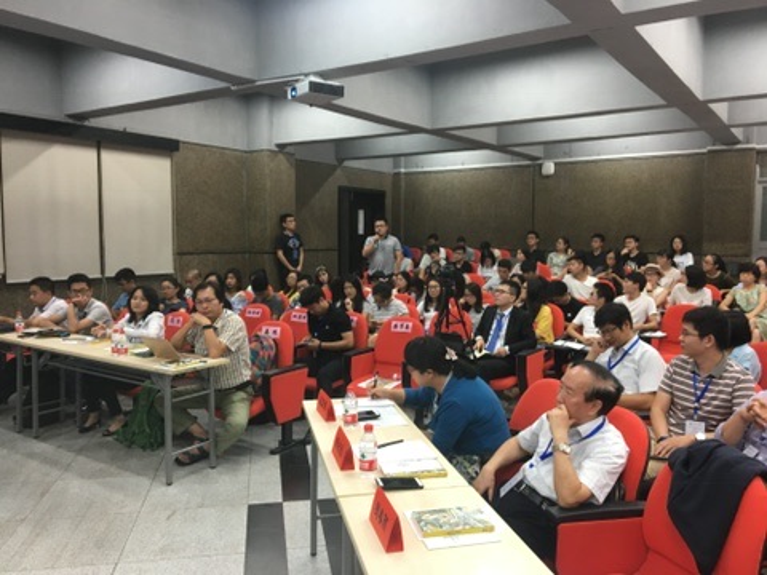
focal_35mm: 29
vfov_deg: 48.2
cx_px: 384
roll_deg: -1.1
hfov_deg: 61.7
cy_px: 288
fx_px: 643
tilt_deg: -5.3
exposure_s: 1/33
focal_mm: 4.15
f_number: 2.2
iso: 125
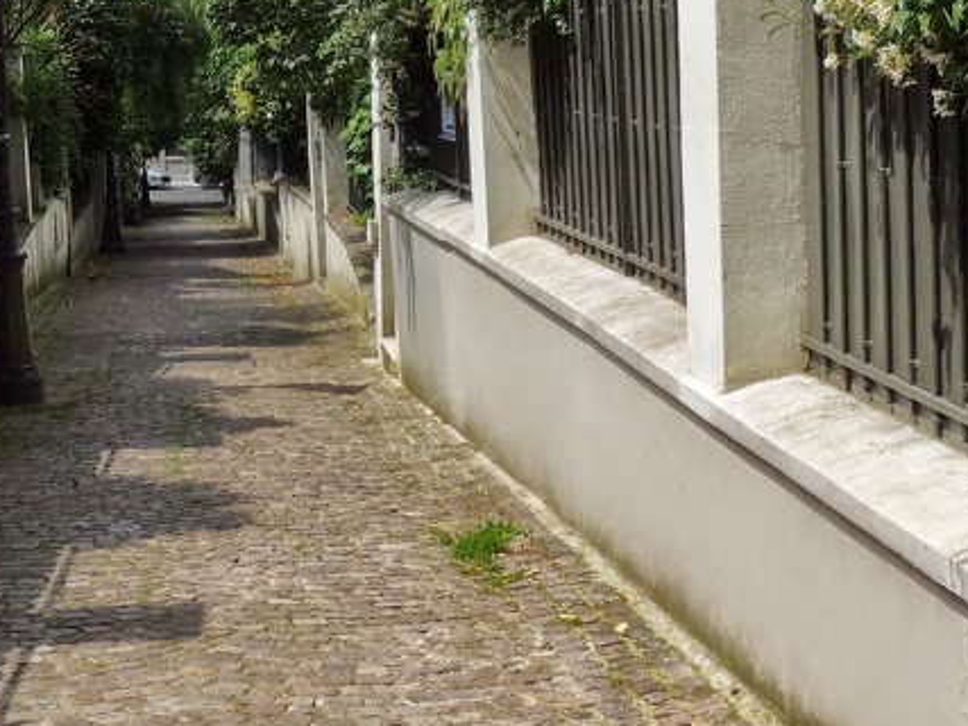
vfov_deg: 19.4
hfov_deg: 25.6
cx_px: 220
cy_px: 141
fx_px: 2097
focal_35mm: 75
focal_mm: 7.1
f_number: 3.3
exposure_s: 1/1250
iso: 100
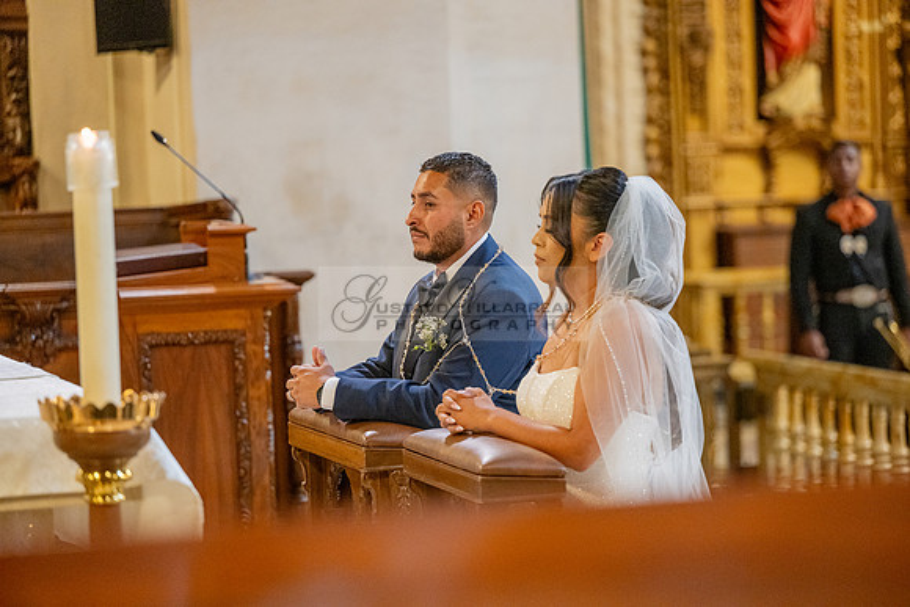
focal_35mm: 125
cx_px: 455
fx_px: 3160
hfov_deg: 16.4
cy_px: 304
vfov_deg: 11.0
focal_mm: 125
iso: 2000
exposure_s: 1/200
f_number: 2.8
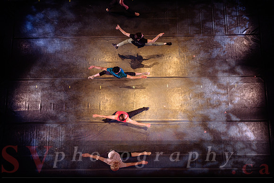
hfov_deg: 73.7
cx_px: 137
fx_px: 183
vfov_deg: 53.2
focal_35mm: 24
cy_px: 92
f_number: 2.8
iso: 1600
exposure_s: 1/250
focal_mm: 24
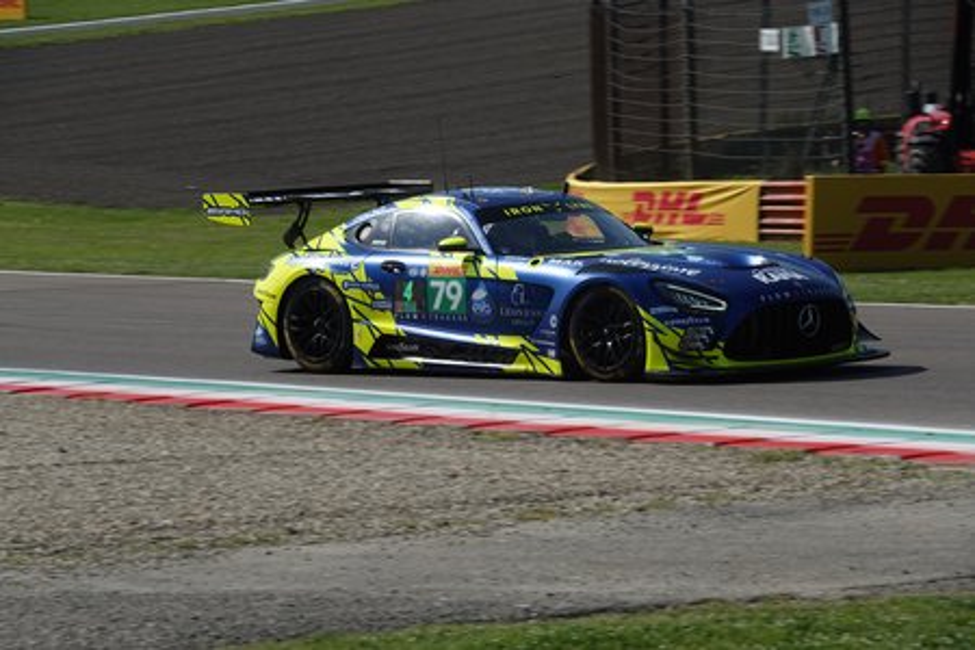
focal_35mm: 184
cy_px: 325
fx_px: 4983
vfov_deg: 7.5
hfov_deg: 11.2
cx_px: 488
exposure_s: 1/800
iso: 100
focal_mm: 67.46
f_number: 5.6
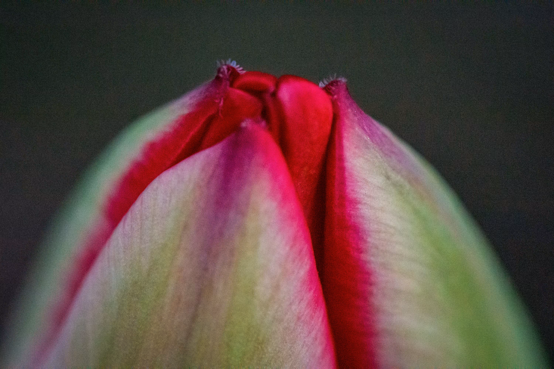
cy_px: 184
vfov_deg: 15.2
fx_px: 1385
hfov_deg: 22.6
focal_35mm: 90
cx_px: 277
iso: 16000
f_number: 14
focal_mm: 60
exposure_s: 1/5000
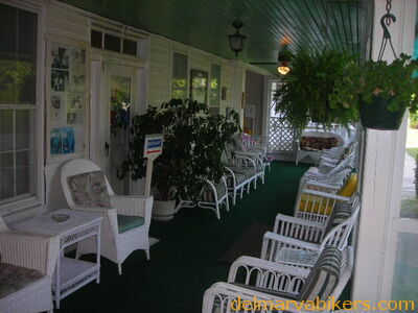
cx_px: 209
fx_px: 459
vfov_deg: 37.7
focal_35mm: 38
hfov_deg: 49.0
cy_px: 156
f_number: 3.2
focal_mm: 6.3
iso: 89
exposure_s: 1/60.1
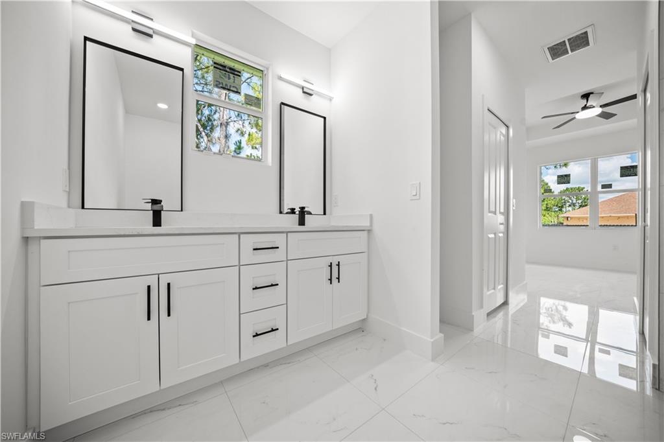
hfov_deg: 112.6
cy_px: 221
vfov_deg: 90.0
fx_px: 221
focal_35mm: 12
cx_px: 332
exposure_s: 1/80
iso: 800
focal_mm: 12
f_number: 5.6
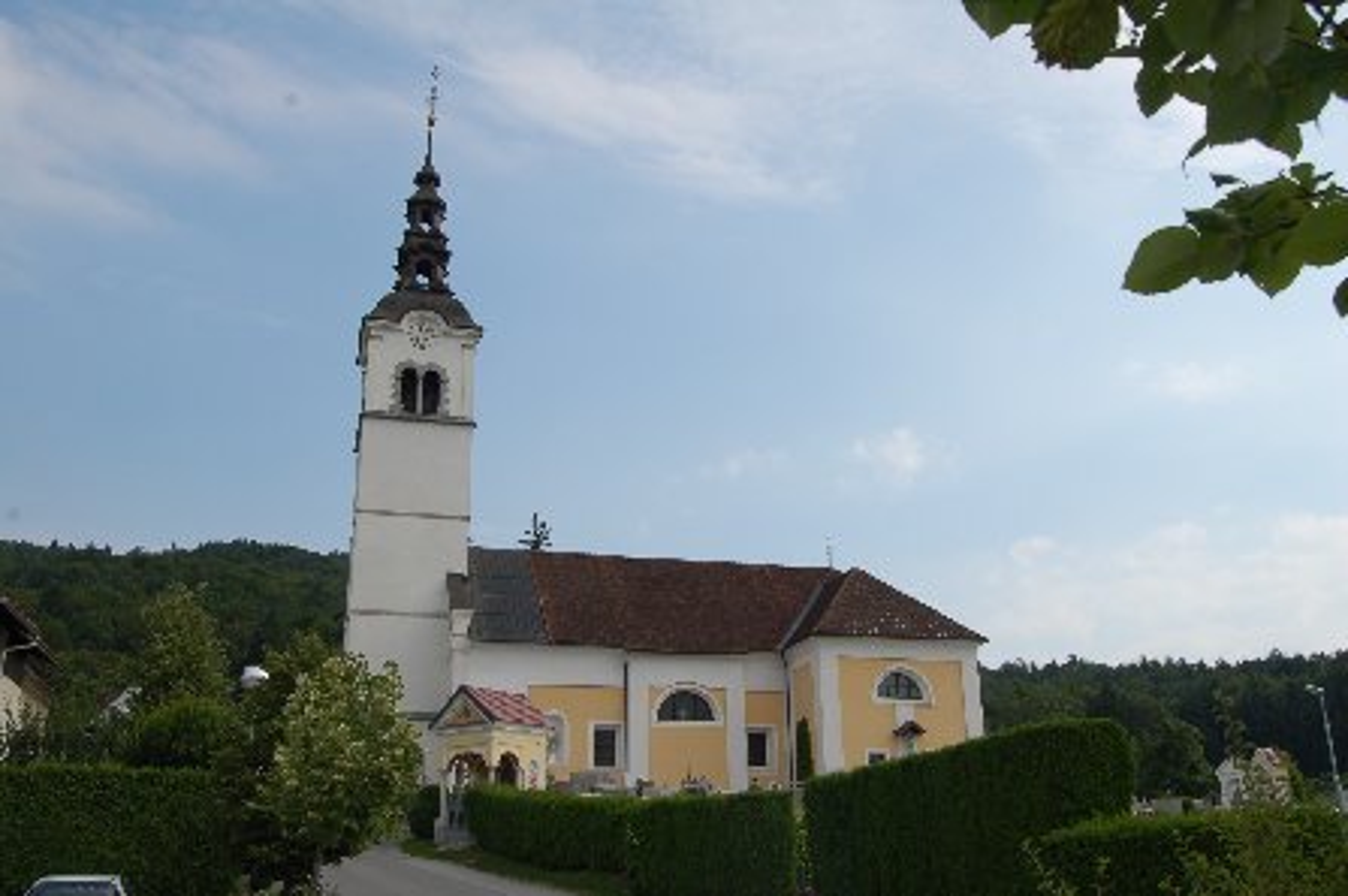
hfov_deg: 57.3
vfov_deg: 39.9
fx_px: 1234
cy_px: 448
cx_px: 674
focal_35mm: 33
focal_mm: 22
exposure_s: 1/400
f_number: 10
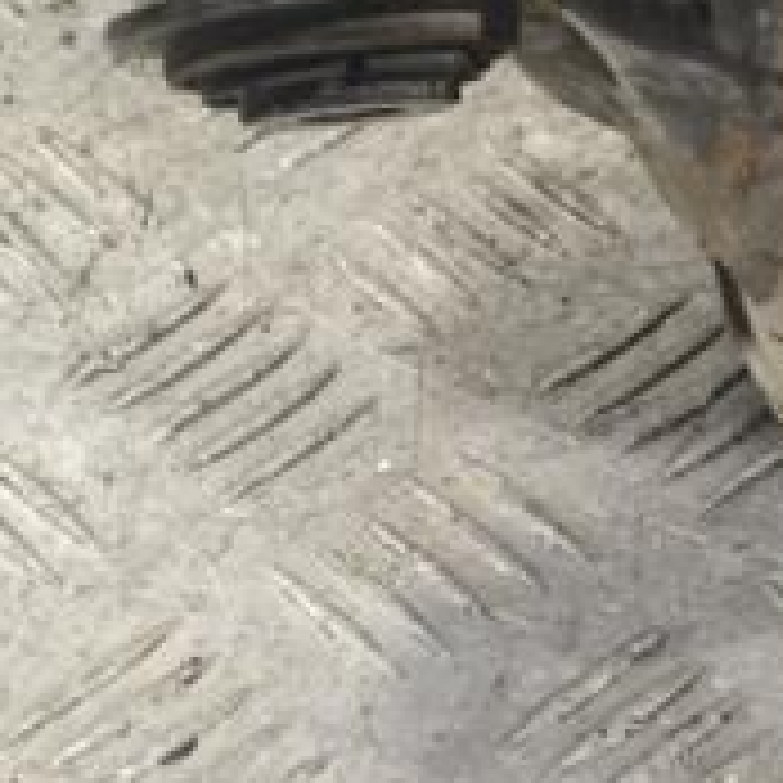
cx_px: 1264
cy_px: -63
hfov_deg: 7.1
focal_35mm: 241
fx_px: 6179
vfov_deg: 7.2
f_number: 8
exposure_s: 1/250
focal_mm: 55
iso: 3200
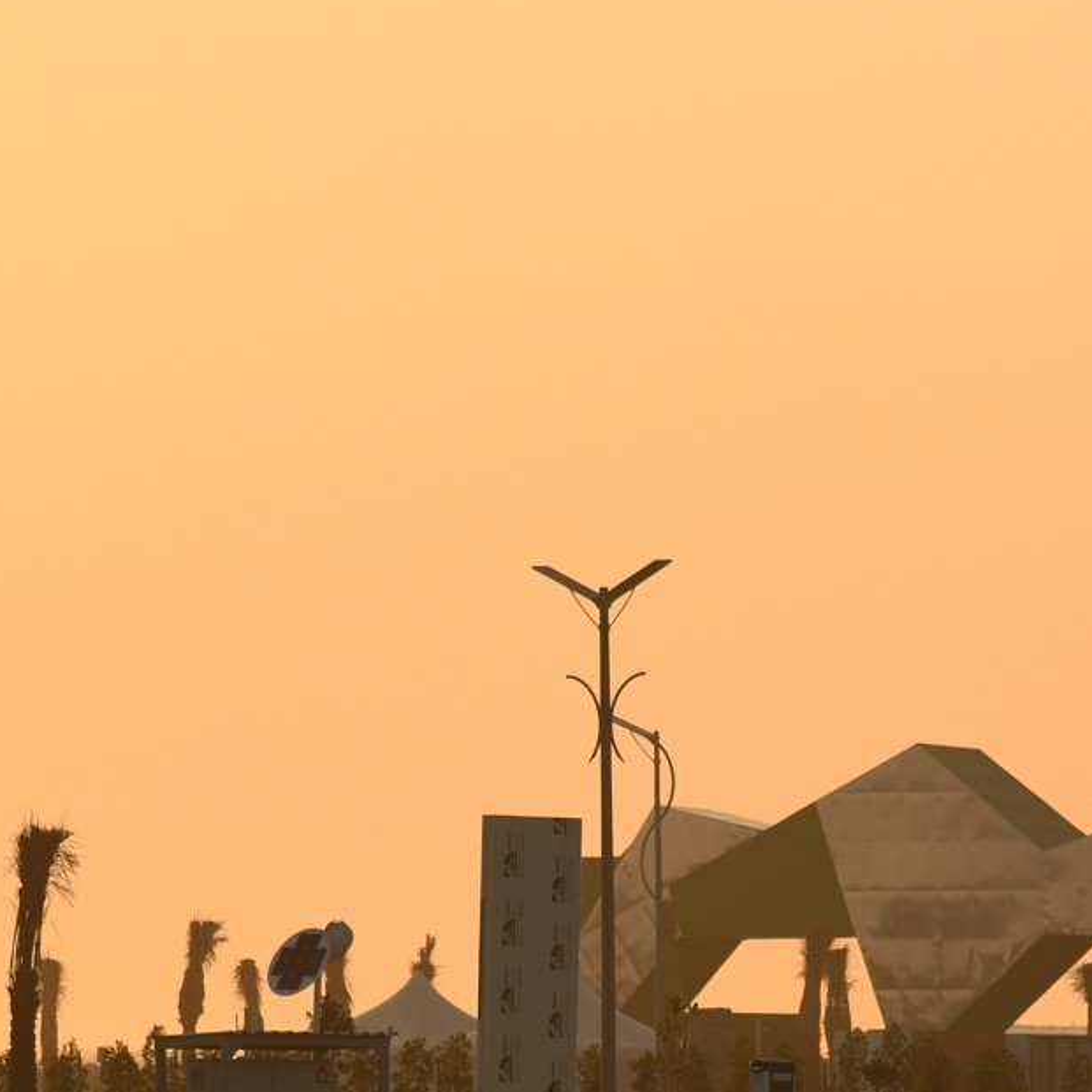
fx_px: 14062
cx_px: 665
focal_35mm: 394
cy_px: 682
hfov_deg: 4.4
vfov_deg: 4.4
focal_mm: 100
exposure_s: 1/1000
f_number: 5
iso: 100
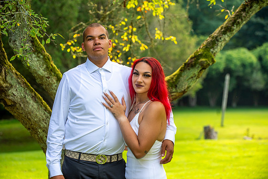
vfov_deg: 16.1
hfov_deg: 23.9
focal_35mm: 85
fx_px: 632
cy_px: 90
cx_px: 134
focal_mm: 85
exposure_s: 1/200
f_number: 3.5
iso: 250
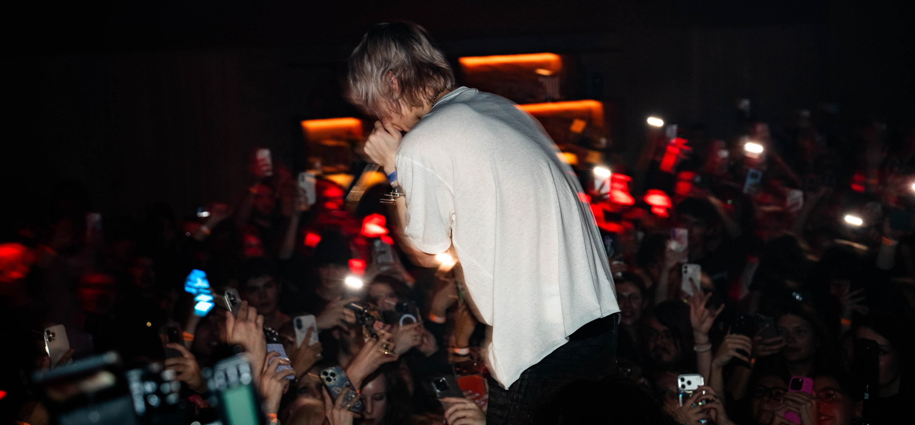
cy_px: 107
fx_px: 1165
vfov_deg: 20.5
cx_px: 477
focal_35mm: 50
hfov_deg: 42.9
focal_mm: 44
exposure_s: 1/50
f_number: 3.5
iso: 1600
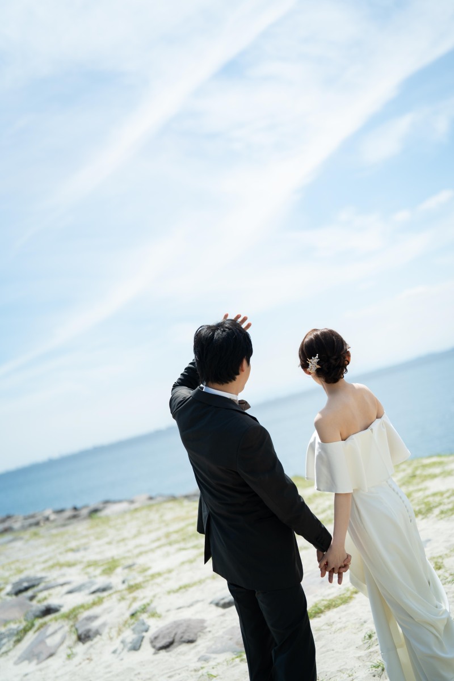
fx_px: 946
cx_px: 227
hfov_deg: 27.0
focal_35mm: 50
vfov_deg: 39.6
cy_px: 340
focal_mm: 50
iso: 100
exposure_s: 1/2500
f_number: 2
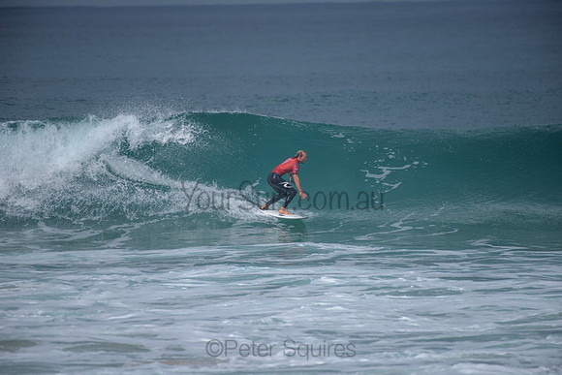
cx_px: 281
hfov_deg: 4.1
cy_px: 188
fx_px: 7807
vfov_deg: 2.8
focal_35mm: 500
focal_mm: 500
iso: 160
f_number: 5.6
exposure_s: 1/2000
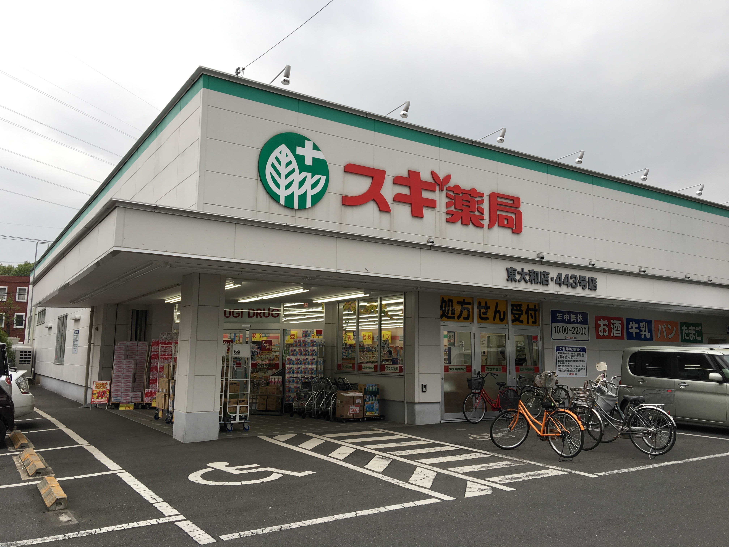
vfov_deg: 48.2
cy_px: 274
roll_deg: -0.8
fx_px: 611
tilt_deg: +8.9
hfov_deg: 61.7
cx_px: 364
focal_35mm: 29
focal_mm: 4.15
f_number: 2.2
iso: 25
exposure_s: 1/197
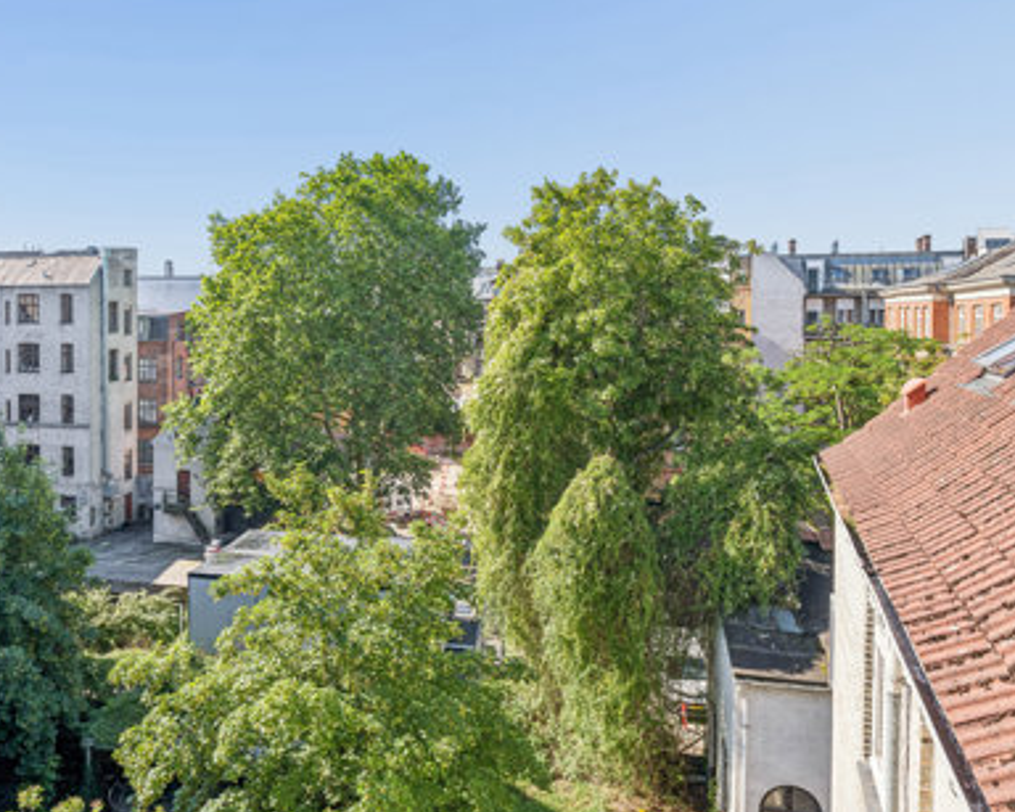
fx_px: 811
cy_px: 405
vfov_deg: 53.2
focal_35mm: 27
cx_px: 386
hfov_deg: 63.3
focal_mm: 23
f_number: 8
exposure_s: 1/320
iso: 250
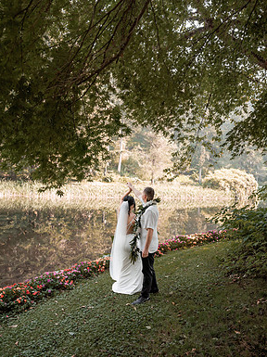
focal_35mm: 27
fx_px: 278
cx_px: 134
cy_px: 179
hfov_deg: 51.3
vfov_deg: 65.4
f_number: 2.8
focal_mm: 24
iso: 320
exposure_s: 1/800
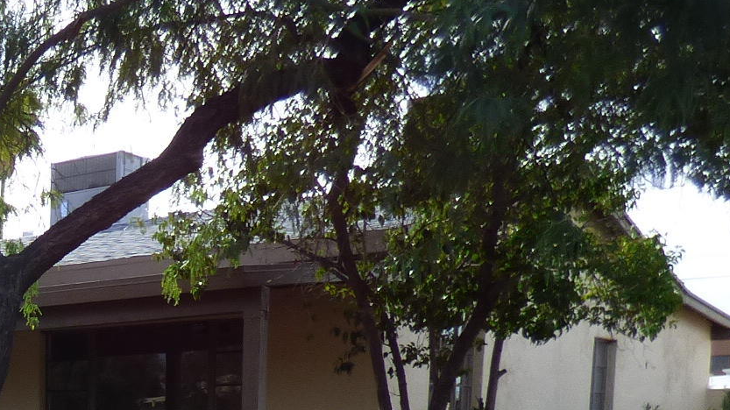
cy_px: 628
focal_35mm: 67
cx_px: -204
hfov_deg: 26.8
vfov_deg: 16.3
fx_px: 1297
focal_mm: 3.58
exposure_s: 1/640
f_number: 2.8
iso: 100
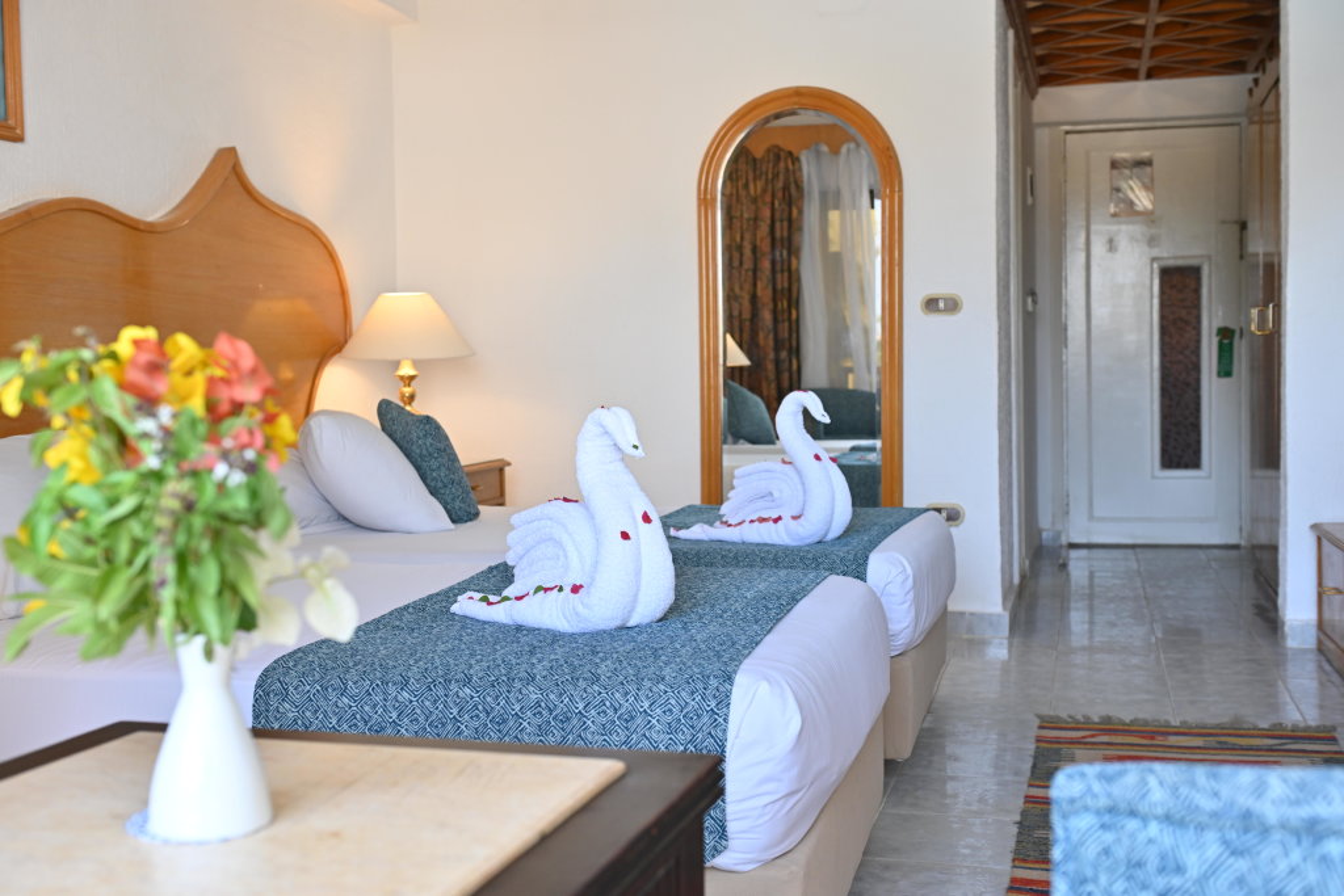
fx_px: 1568
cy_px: 448
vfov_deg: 31.9
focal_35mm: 42
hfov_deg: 46.4
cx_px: 672
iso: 640
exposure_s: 1/100
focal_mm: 42
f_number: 5.6
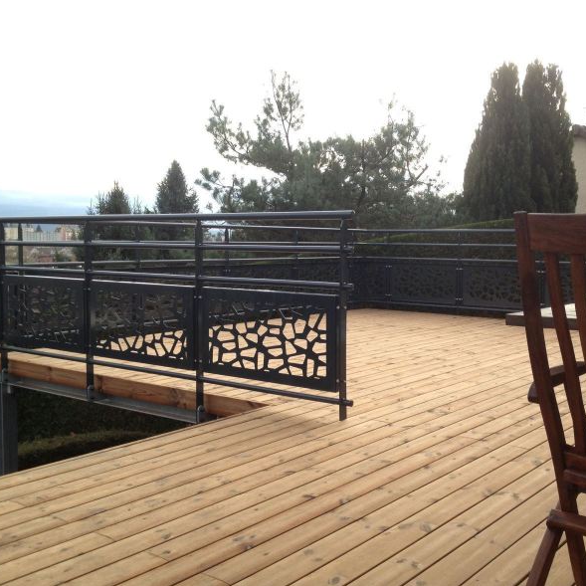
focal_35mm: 42
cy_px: 290
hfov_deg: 39.9
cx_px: 352
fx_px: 804
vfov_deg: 40.0
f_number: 2.4
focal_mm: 4.28
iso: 50
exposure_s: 1/274
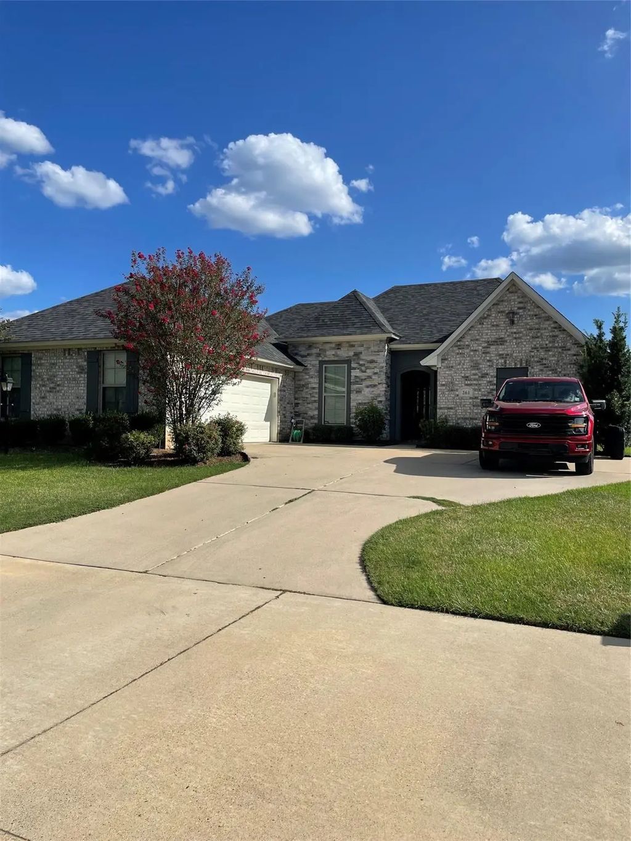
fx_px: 632
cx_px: 316
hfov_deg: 53.1
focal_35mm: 26
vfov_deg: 67.3
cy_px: 420
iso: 32
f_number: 1.6
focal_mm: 4.2
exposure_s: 1/4132
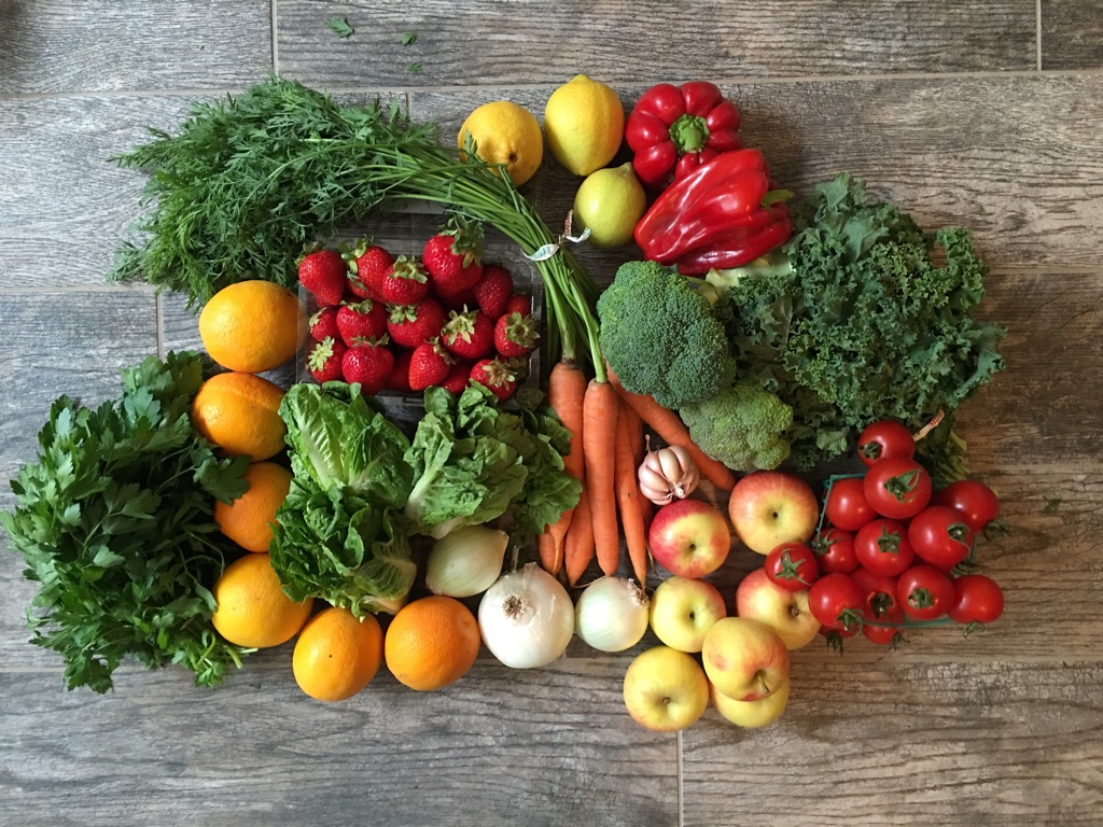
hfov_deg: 61.7
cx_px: 552
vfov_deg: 48.2
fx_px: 924
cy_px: 414
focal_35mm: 29
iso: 80
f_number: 2.2
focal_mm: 4.15
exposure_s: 1/15
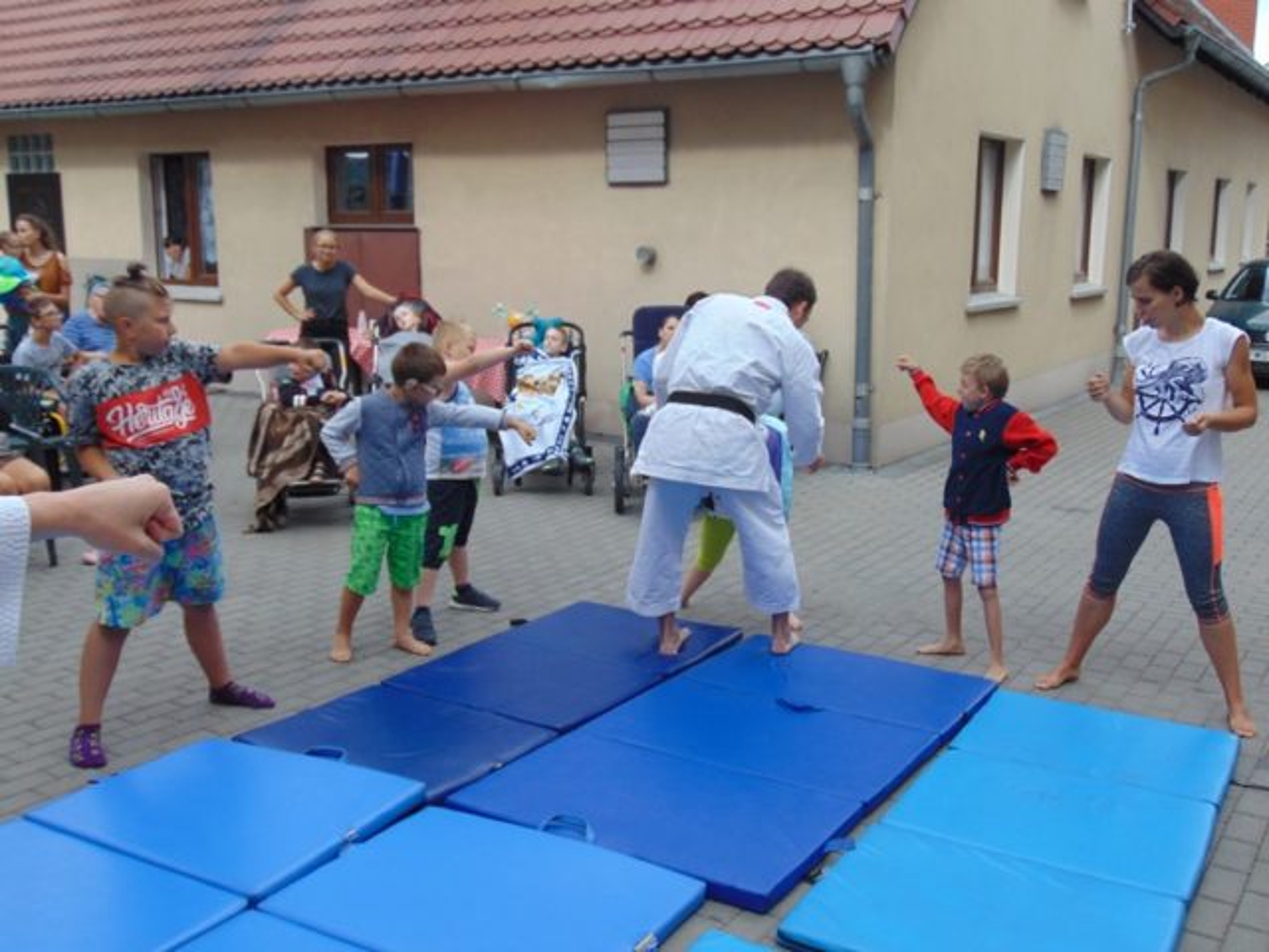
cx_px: 634
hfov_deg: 52.6
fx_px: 1283
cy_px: 476
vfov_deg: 40.7
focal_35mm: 35
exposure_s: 1/320
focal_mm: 6.3
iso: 80
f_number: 3.2
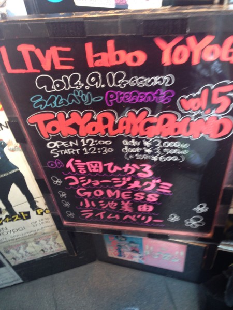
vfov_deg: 55.4
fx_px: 296
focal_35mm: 33
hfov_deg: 42.9
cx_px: 116
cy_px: 155
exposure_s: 1/20
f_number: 2.4
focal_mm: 4.12
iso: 80
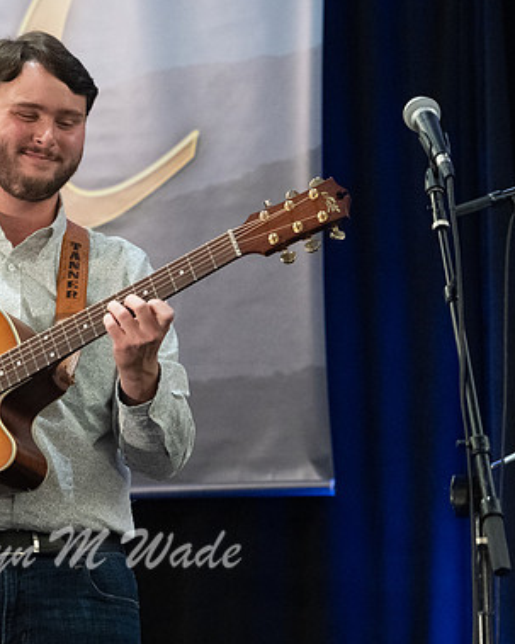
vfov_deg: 10.4
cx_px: -23
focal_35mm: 185
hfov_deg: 8.3
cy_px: 275
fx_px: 3526
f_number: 6.3
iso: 8000
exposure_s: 1/160
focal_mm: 112
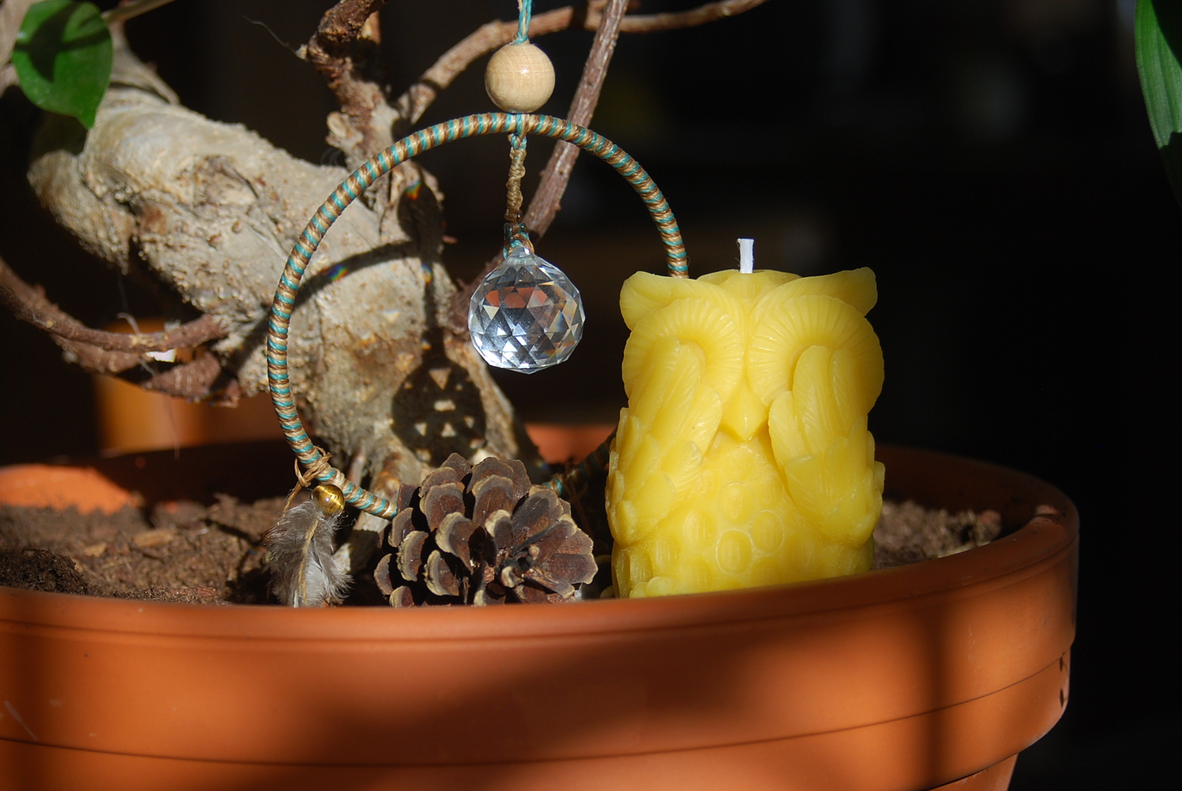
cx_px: 591
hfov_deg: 19.4
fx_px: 3452
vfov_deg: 13.1
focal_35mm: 105
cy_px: 396
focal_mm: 70
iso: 200
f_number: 5.6
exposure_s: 1/500
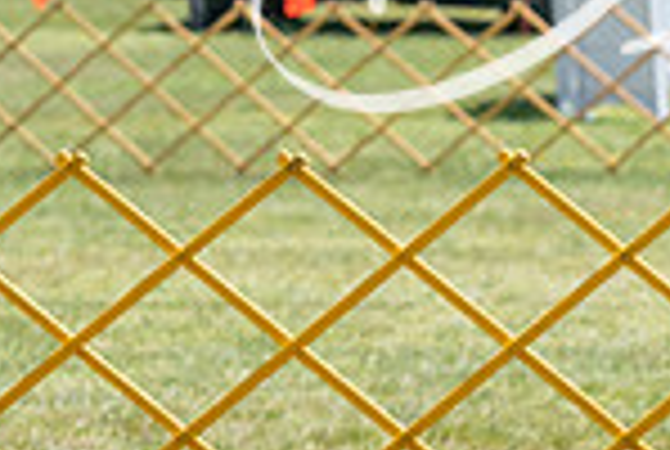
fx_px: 8280
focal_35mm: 444
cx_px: 1107
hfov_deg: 4.6
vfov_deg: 3.1
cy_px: 210
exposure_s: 1/2500
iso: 1000
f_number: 6.3
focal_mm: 95
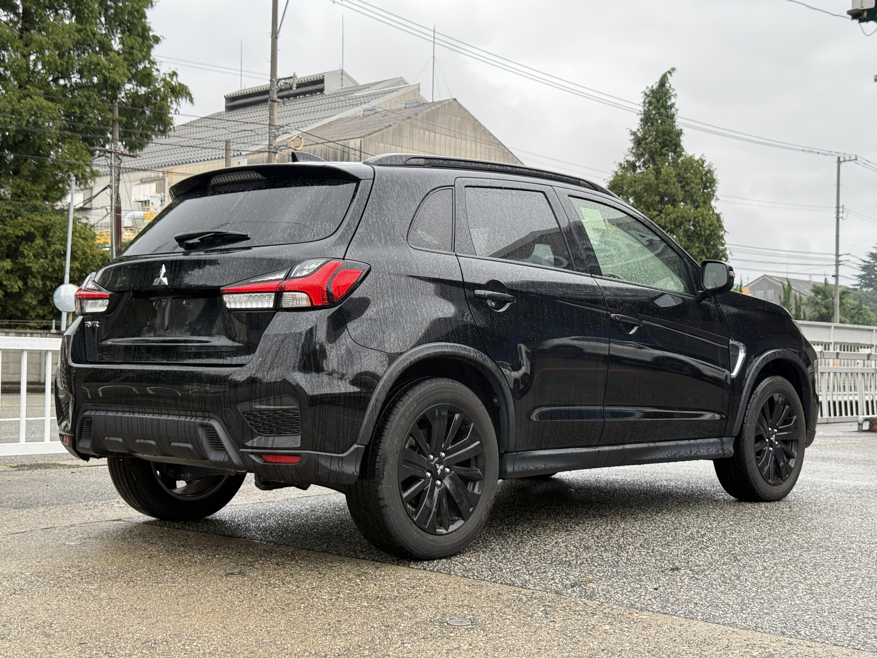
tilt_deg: +1.6
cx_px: 438
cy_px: 329
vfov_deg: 30.3
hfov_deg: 39.7
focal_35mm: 48
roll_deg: -0.8
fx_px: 1216
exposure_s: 1/121
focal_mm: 6.76
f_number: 1.78
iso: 64
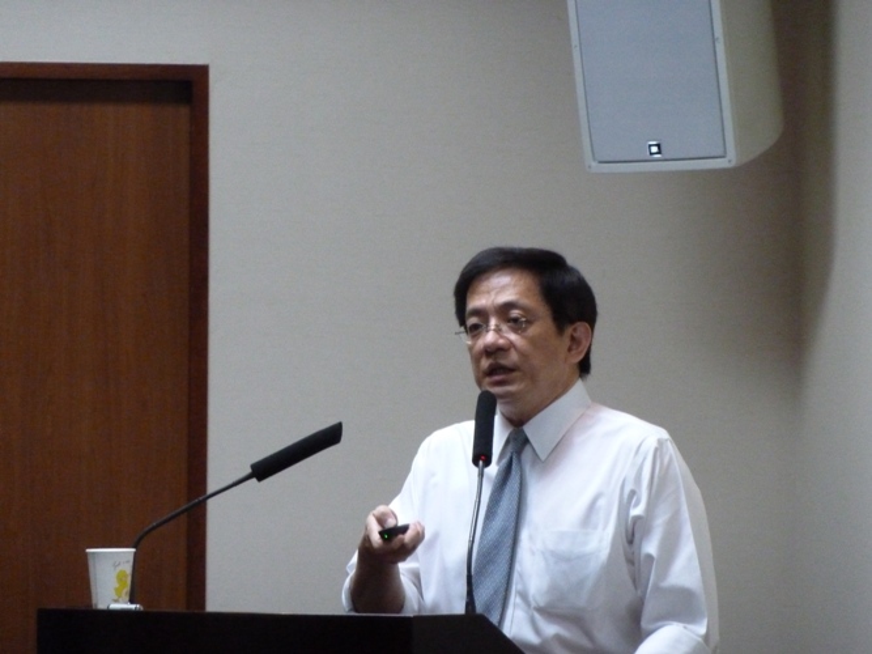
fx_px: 8185
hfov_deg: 6.1
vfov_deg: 4.6
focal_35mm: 325
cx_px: 436
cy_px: 327
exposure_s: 1/40
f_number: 4.9
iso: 800
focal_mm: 49.2
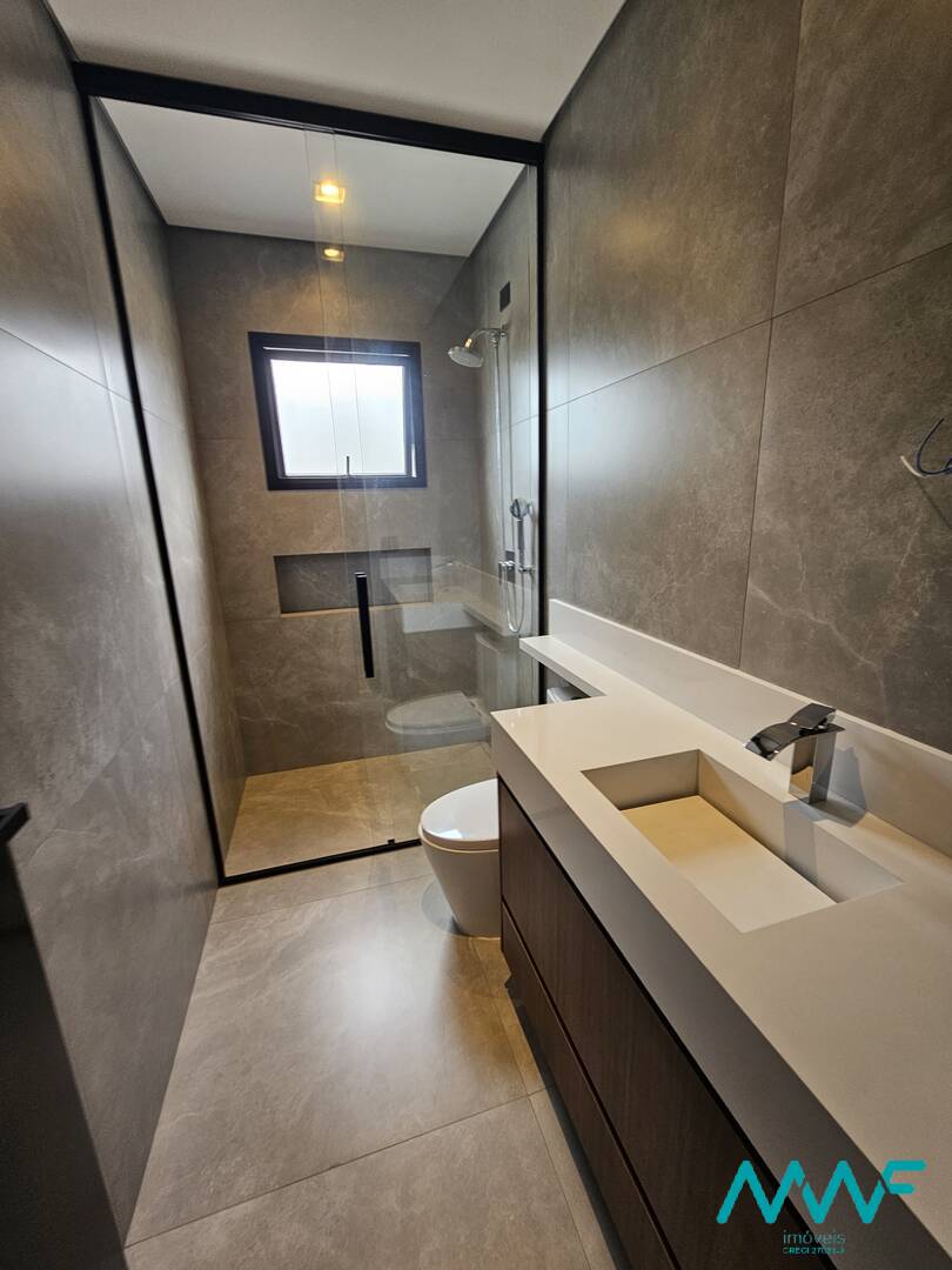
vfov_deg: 106.2
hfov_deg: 89.9
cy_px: 635
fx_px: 477
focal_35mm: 13
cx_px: 476
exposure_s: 1/60
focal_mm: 2.2
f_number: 2.2
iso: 64
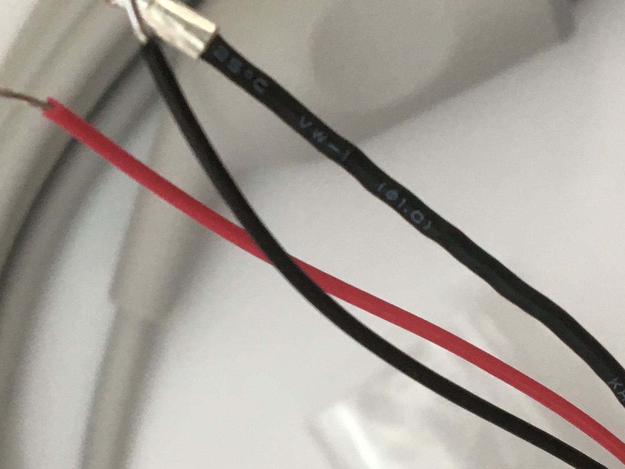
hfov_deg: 23.0
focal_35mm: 85
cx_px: 332
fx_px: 1535
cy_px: 384
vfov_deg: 17.2
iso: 32
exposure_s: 1/33
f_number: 2.2
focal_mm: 4.15
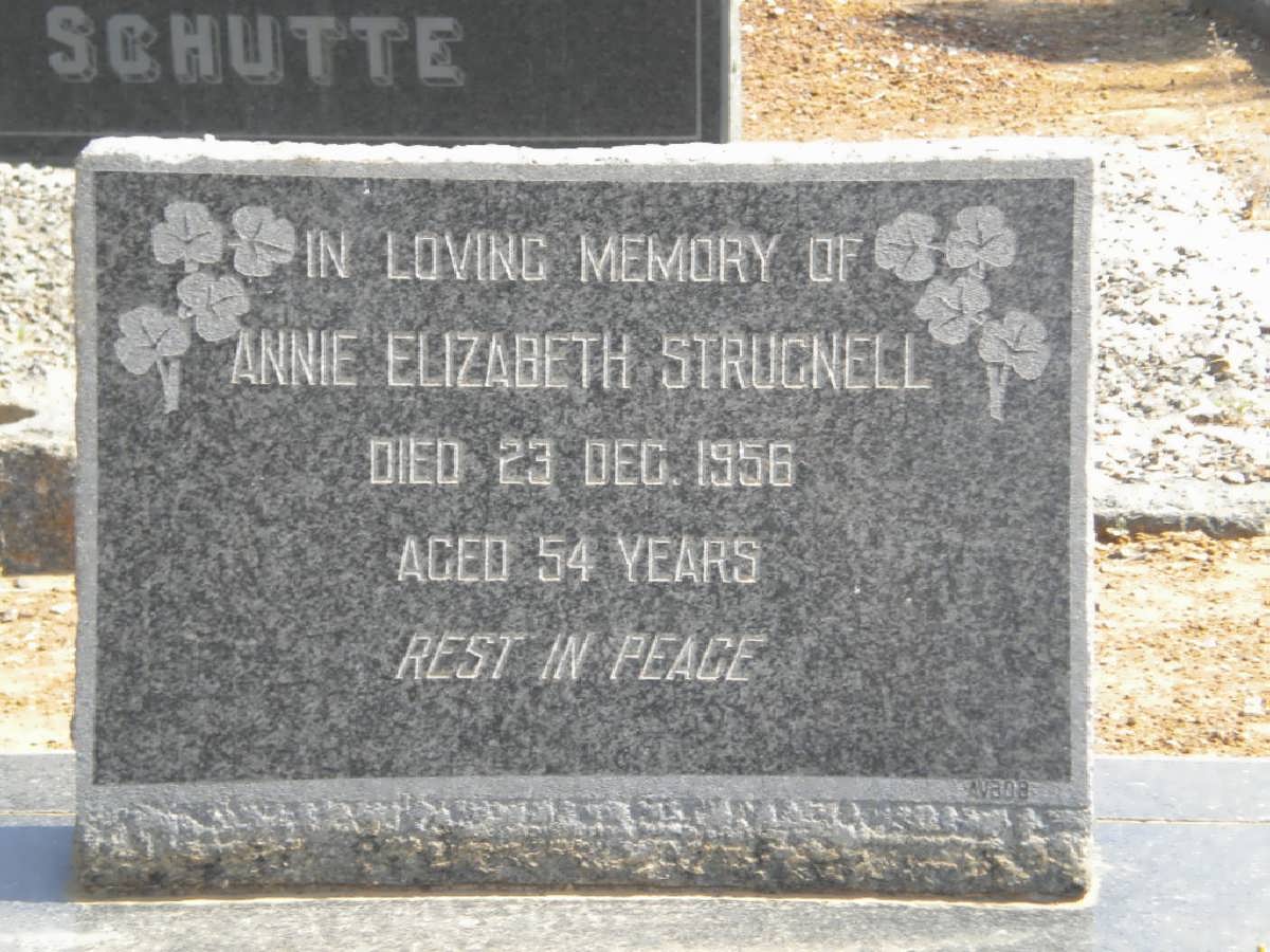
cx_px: 635
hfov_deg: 20.4
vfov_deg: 15.4
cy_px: 476
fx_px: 3522
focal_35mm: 96
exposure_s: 1/125
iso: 80
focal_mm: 17.3
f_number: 5.7
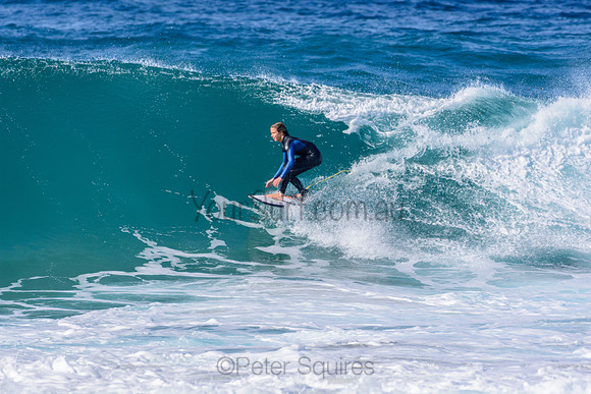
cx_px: 296
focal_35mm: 750
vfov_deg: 1.8
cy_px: 197
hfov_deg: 2.7
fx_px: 12315
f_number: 5.6
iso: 280
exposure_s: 1/2000
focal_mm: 500
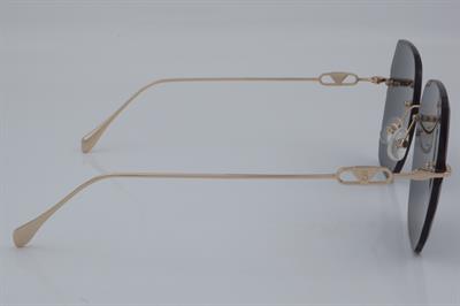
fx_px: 958
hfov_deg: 27.0
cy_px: 153
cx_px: 230
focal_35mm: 75
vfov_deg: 18.2
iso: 100
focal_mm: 50
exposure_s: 1/4
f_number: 32
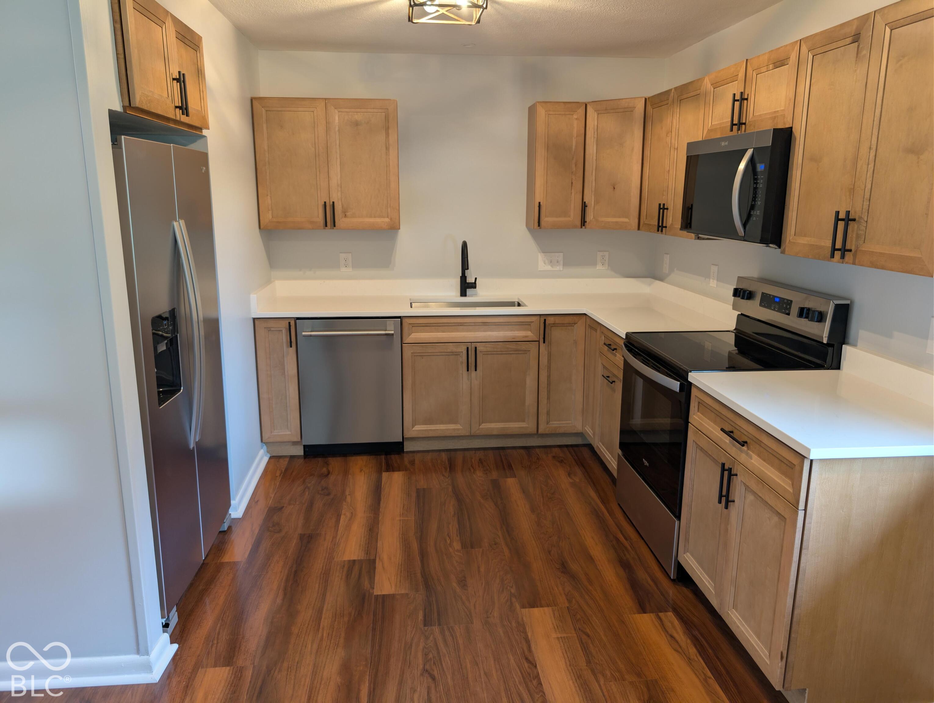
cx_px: 467
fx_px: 648
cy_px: 352
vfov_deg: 56.9
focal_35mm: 24
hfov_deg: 71.5
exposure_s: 1/30
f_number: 1.68
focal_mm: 6.9
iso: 120
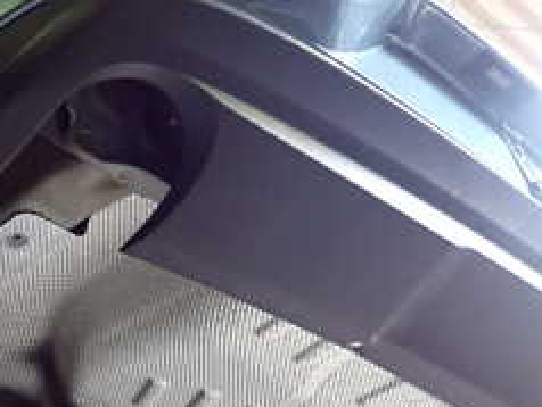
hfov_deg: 30.7
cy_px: 239
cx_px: 246
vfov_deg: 23.3
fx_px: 987
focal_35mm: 63
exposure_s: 1/100
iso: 800
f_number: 2
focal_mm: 4.5
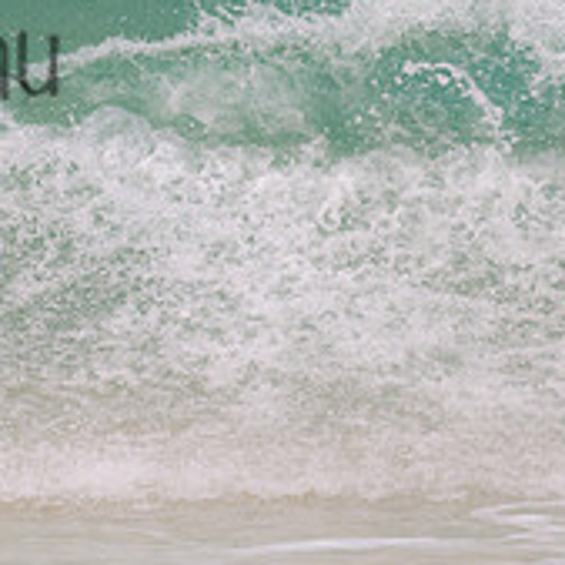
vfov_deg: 1.0
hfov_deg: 1.0
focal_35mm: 1751
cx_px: -294
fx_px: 32334
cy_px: 18
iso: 2200
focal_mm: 600
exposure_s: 1/1250
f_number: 11
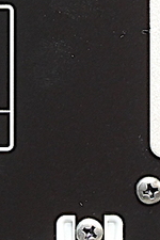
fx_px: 4233
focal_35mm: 635
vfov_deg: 3.2
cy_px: 35
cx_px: -284
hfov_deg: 2.1
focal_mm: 25.6
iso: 200
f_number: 5.4
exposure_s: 1/2
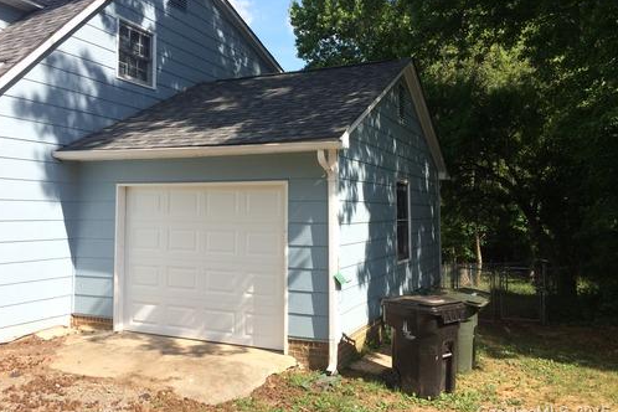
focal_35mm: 31
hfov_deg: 60.3
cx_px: 302
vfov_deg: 42.3
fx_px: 532
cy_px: 186
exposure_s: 1/1325
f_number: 2.2
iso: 32
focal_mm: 4.15
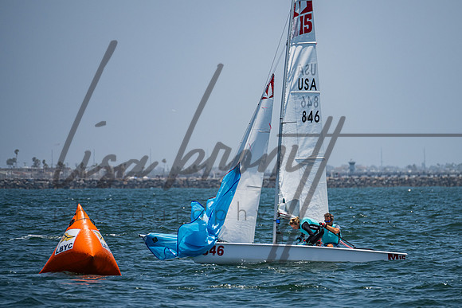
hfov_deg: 4.0
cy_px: 152
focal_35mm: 520
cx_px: 298
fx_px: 6672
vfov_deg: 2.6
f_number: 8
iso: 400
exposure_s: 1/2000
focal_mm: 400
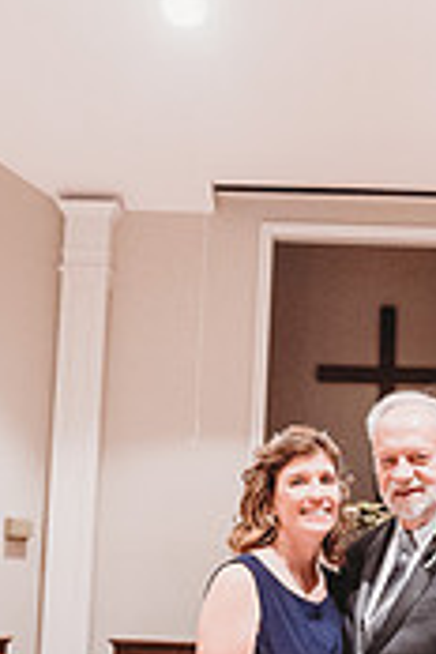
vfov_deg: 31.4
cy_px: 545
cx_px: 376
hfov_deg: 21.5
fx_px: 1126
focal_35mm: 62
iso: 6400
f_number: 4
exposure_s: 1/200
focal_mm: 24
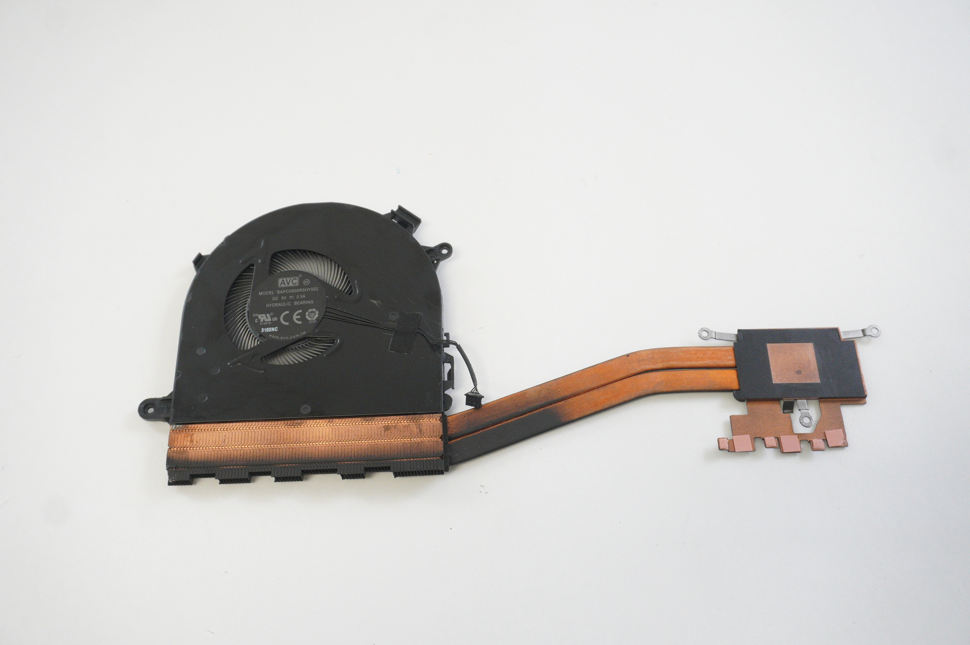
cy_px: 322
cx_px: 485
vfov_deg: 35.4
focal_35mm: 38
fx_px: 1009
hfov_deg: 51.3
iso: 2000
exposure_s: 1/100
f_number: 5.6
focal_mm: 25
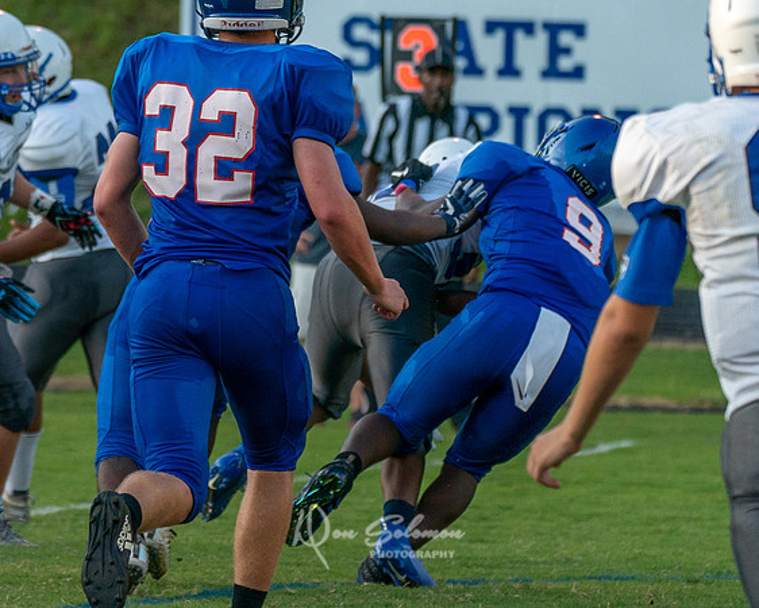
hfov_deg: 4.1
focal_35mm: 472
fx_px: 10605
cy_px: 168
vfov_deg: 3.3
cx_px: 69
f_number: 5.6
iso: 1250
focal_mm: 196
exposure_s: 1/1000
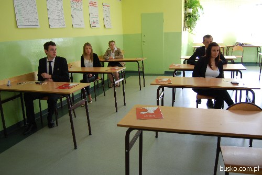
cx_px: 131
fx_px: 219
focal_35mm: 30
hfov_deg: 61.9
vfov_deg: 43.7
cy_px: 88
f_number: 3.8
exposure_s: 1/40
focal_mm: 20
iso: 200
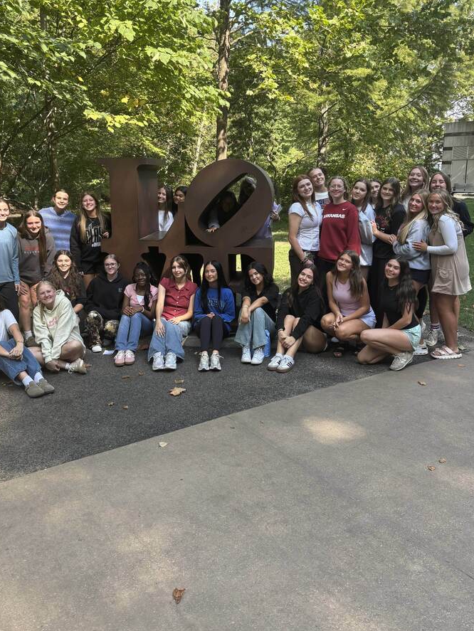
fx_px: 547
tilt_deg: -10.2
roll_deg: +0.4
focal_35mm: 30
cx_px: 207
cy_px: 273
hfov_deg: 46.7
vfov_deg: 59.7
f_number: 1.6
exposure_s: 1/428
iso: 50
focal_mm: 5.96
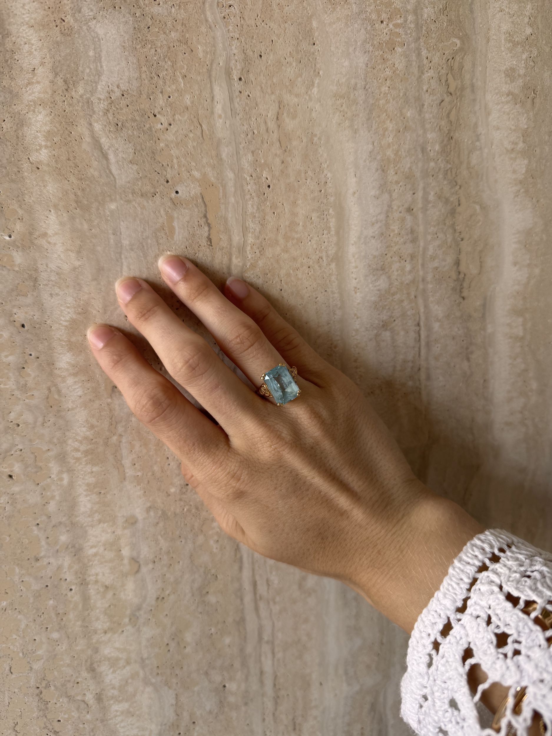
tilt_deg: -11.0
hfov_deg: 56.8
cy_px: 368
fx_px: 510
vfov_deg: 71.6
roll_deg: +0.7
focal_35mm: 24
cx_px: 276
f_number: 1.78
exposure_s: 1/121
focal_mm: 6.76
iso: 64
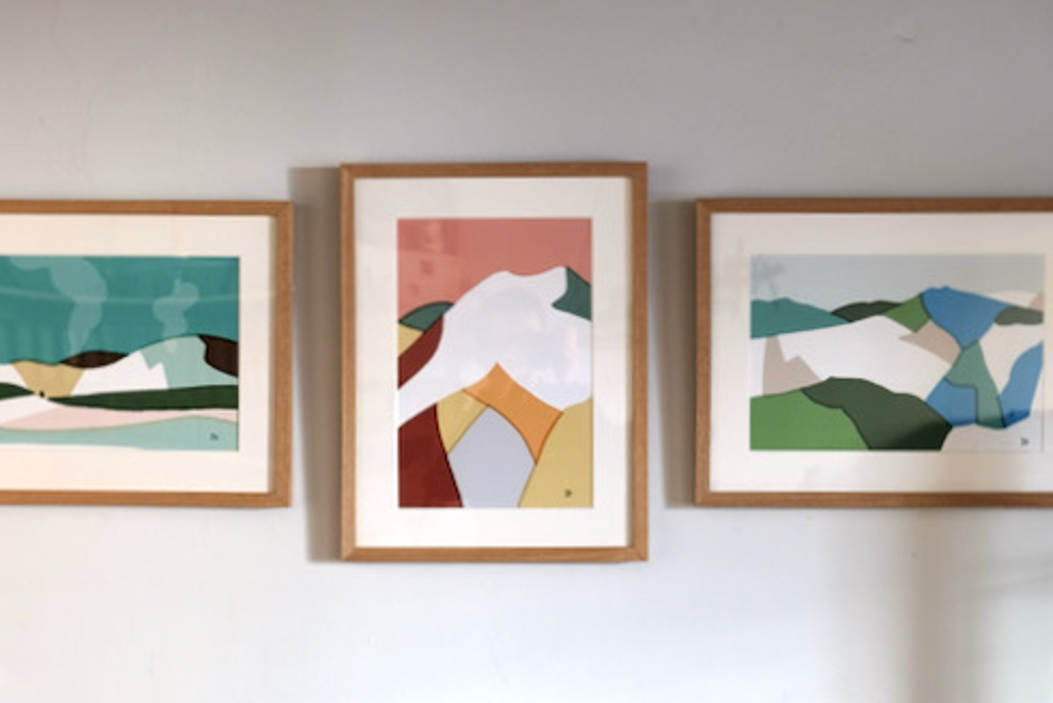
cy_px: 391
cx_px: 496
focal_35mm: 82
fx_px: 2399
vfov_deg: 16.7
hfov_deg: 24.8
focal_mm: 44.4
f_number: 4
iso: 200
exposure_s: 1/5.3
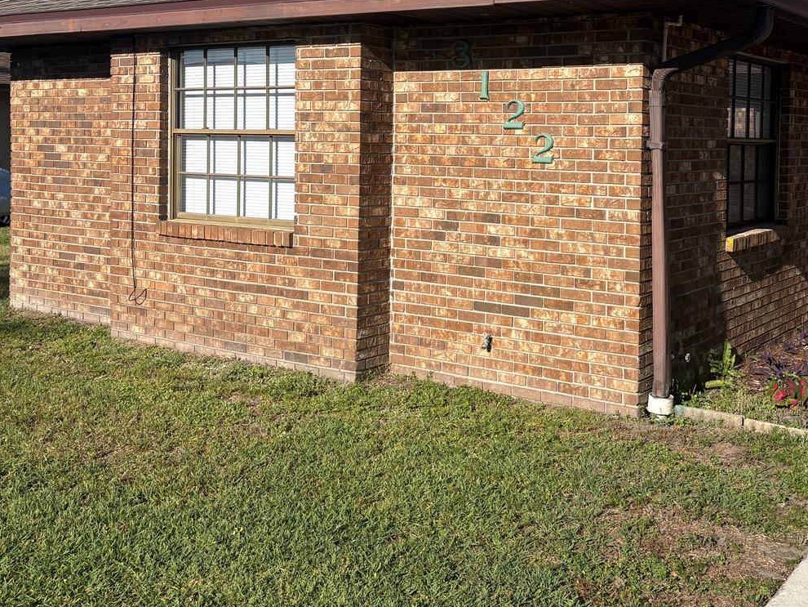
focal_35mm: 42
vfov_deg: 33.7
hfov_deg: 44.2
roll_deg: -0.2
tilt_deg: -0.8
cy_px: 154
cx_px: 535
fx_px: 981
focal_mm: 5.96
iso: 50
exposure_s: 1/3623
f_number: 1.6
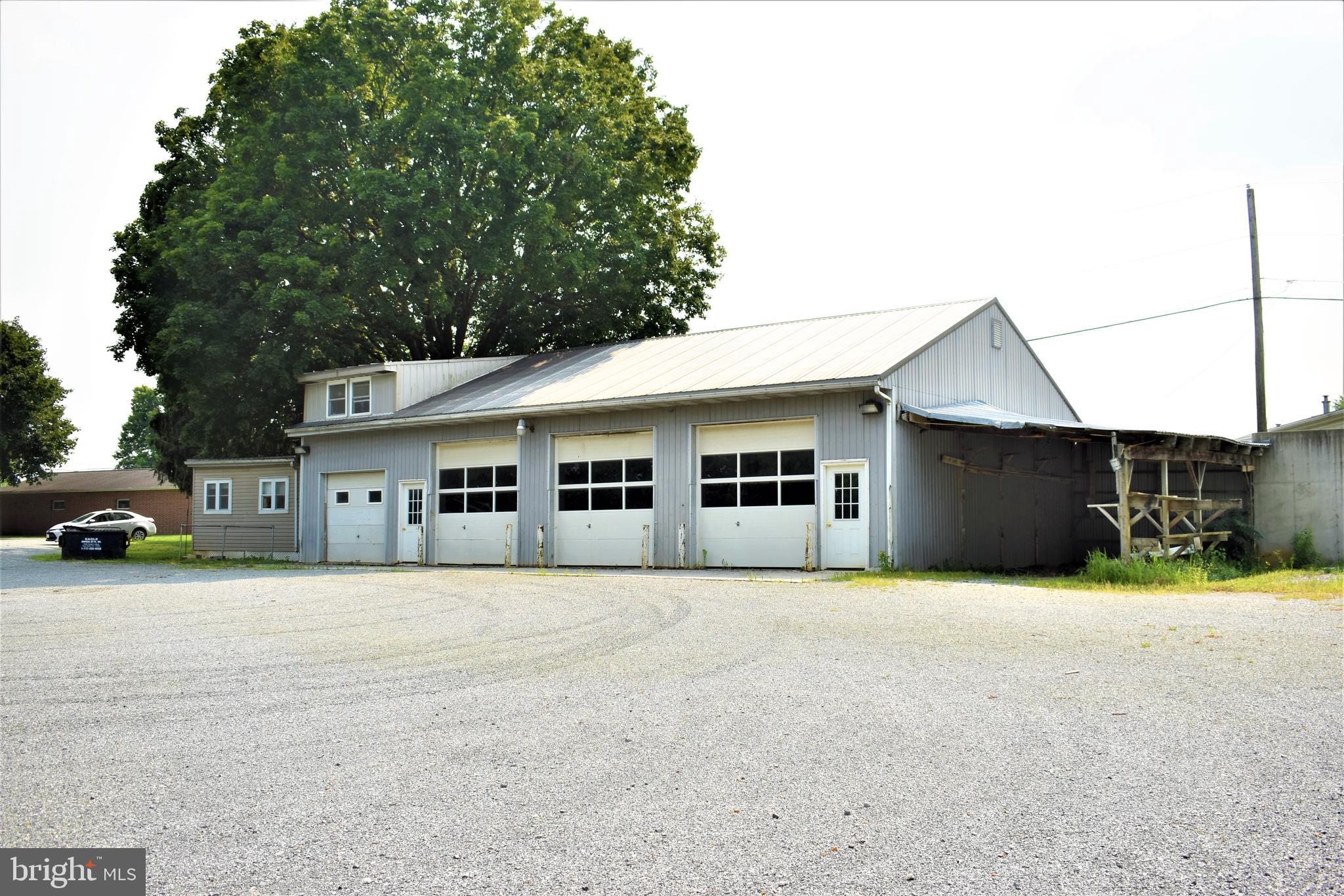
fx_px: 1232
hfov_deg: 57.2
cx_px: 672
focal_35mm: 33
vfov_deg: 40.0
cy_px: 448
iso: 100
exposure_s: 1/500
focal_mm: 22
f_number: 5
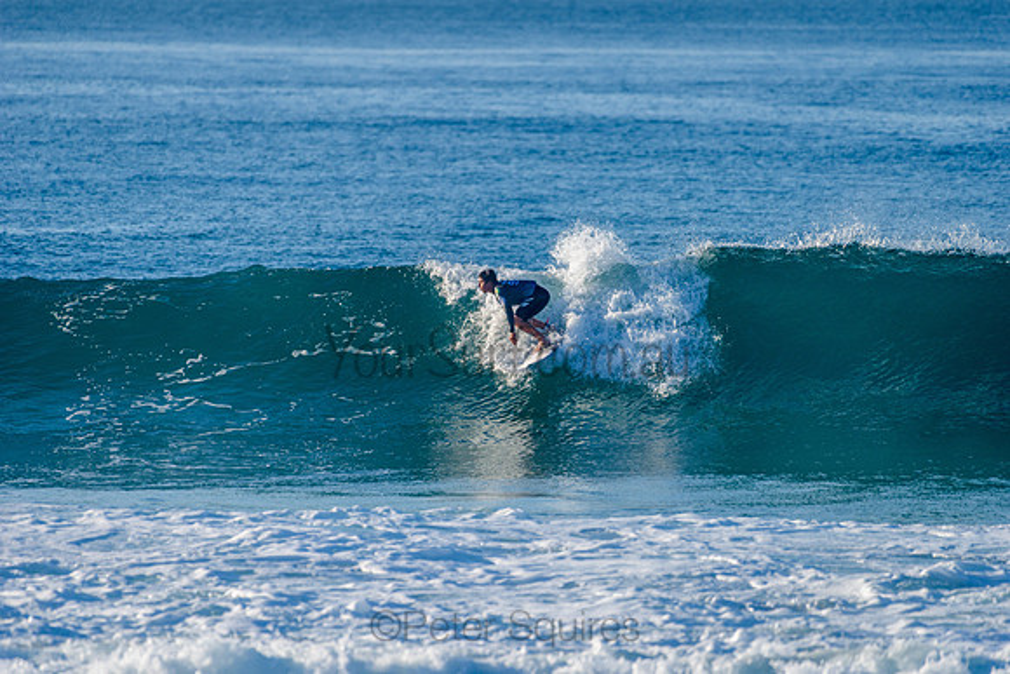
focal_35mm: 500
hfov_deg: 4.1
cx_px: 505
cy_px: 337
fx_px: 14030
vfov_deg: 2.8
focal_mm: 500
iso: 320
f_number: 5.6
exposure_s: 1/2000
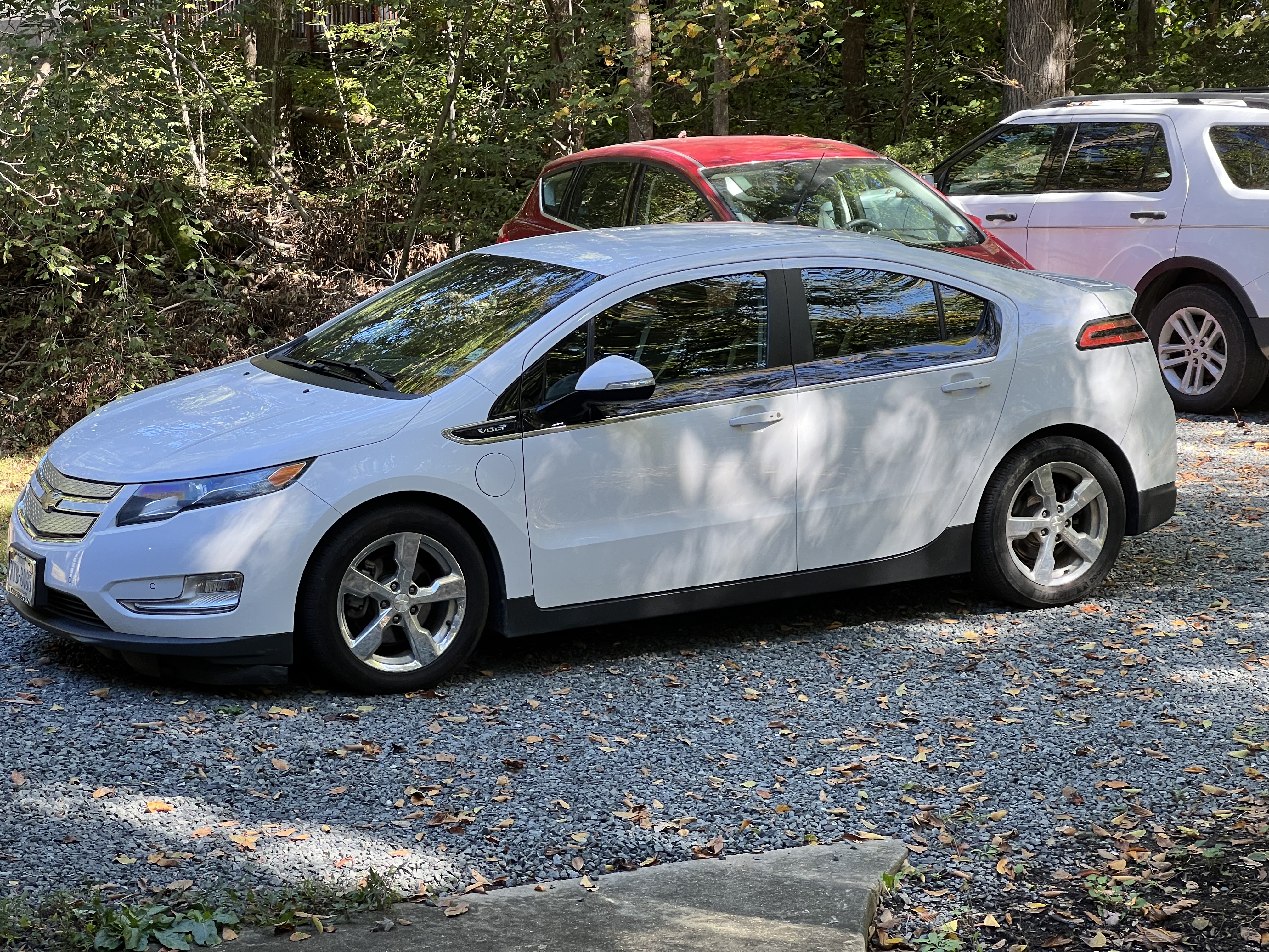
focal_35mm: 77
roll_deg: +0.4
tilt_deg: -7.9
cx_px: 634
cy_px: 476
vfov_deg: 19.1
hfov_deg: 25.3
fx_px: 2823
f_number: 2.8
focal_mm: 9
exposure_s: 1/99
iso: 80
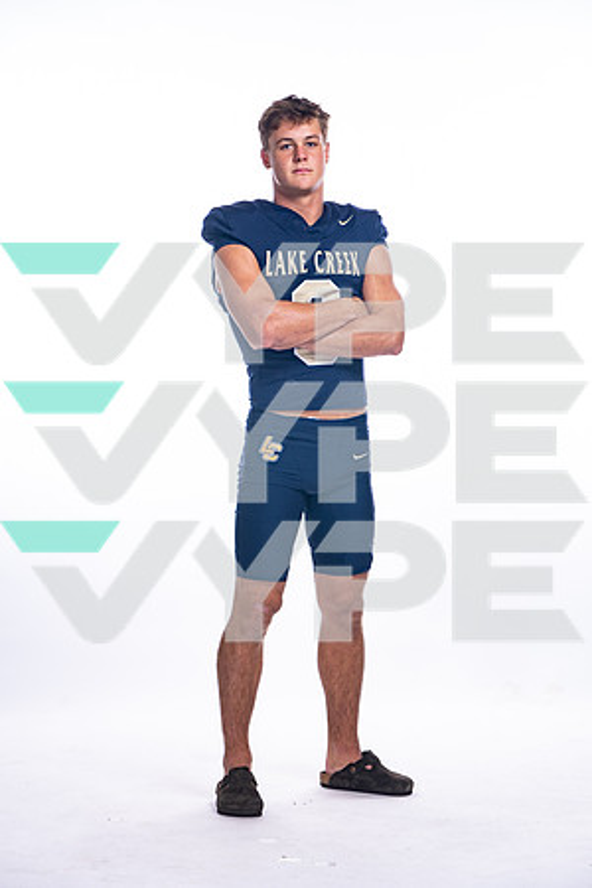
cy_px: 444
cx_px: 296
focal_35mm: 100
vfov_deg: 20.4
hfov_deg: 13.7
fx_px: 2466
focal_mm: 100
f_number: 6.3
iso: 400
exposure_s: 1/250
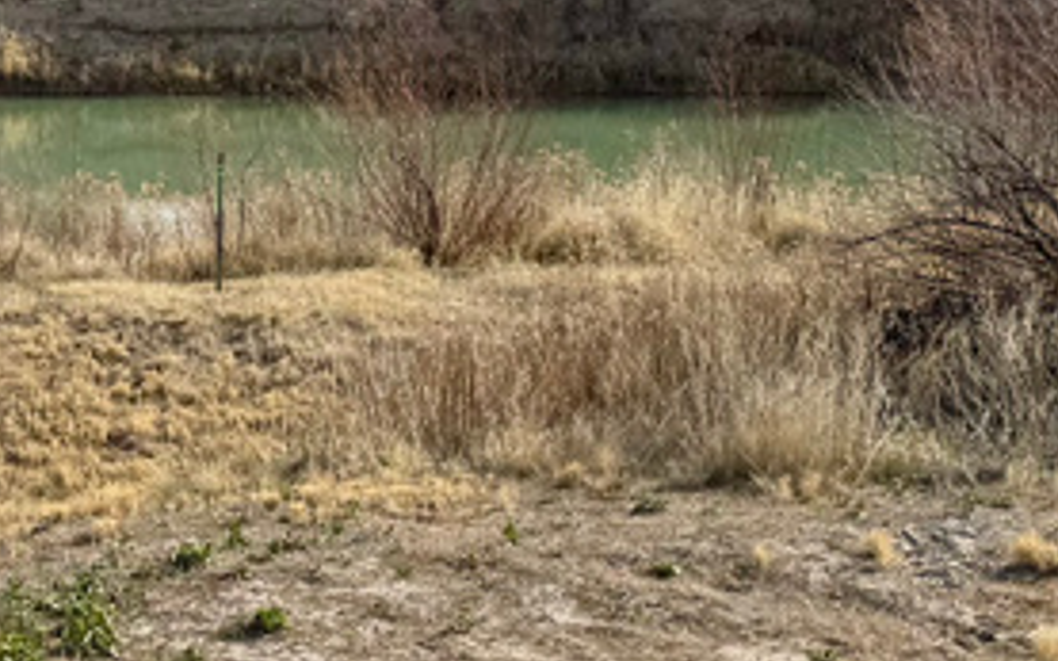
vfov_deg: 13.9
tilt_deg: -10.0
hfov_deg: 21.7
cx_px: 153
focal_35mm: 94
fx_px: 2710
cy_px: 386
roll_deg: +0.1
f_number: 1.78
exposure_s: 1/5348
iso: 80
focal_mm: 6.76
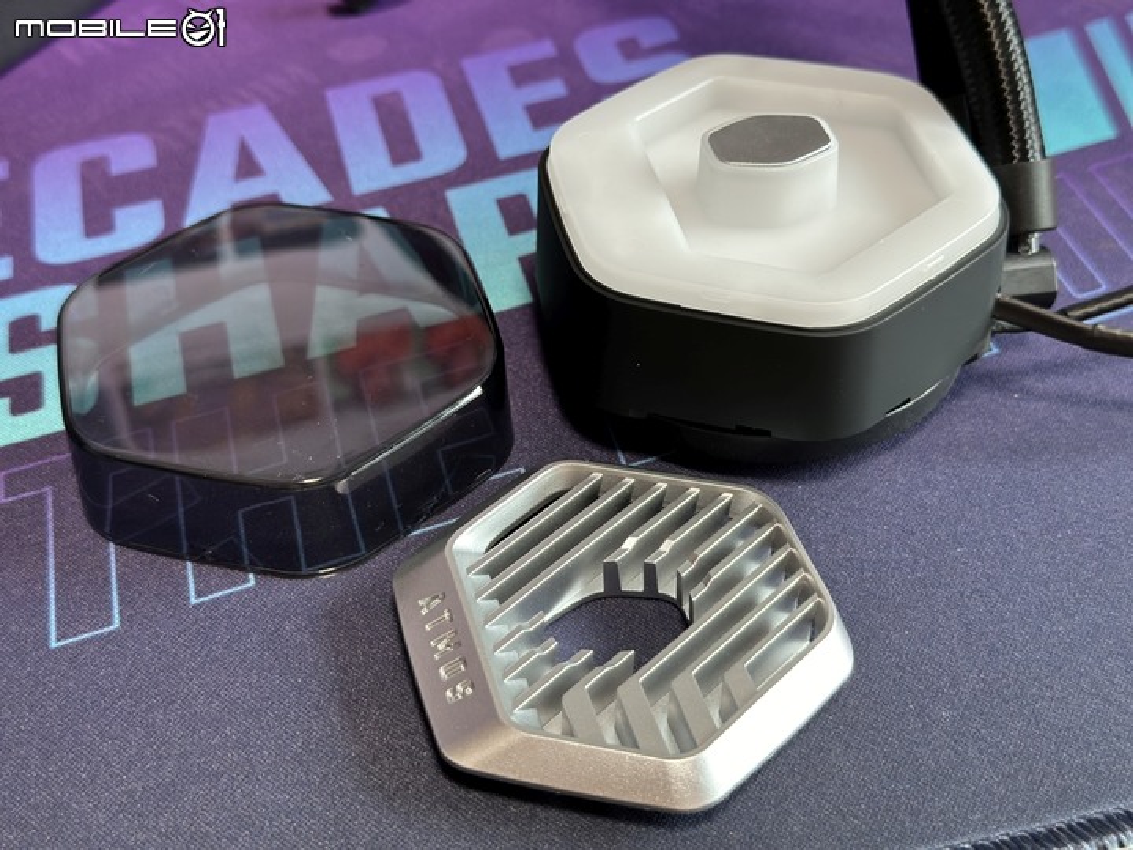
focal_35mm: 48
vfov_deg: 30.3
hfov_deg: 39.7
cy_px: 425
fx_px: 1571
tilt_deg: -42.1
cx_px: 566
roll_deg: +1.1
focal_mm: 6.86
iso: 125
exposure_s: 1/60
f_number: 1.78
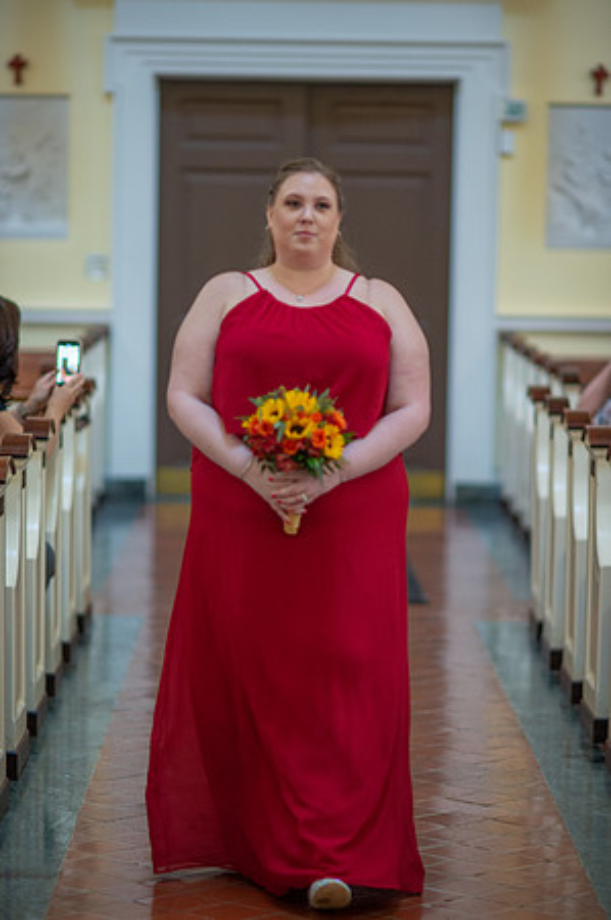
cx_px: 306
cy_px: 460
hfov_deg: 10.1
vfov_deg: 15.2
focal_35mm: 135
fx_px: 3445
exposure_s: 1/250
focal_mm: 135
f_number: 2
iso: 1600
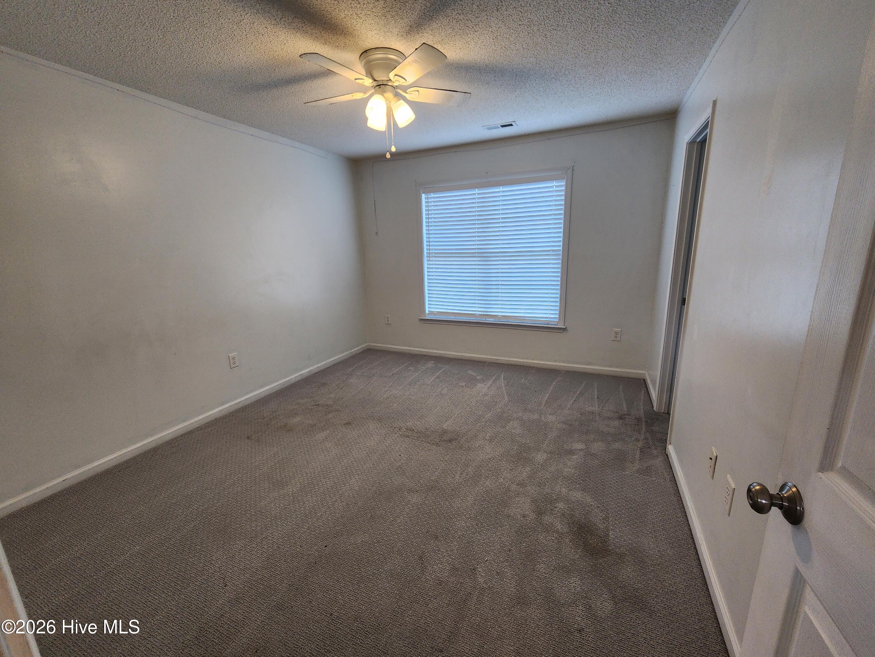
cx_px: 438
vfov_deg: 89.9
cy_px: 328
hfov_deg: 106.2
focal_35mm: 13
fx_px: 329
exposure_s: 1/60
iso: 125
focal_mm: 2.2
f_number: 2.2
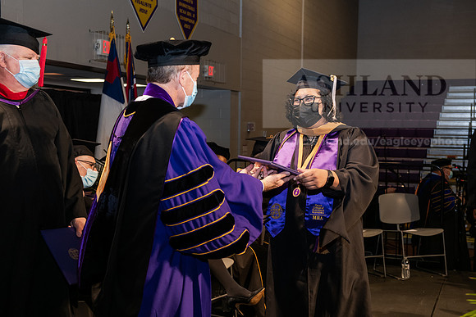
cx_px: 238
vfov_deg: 24.6
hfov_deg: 36.2
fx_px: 727
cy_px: 158
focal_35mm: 55
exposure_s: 1/200
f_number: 6.3
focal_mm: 55
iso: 1600
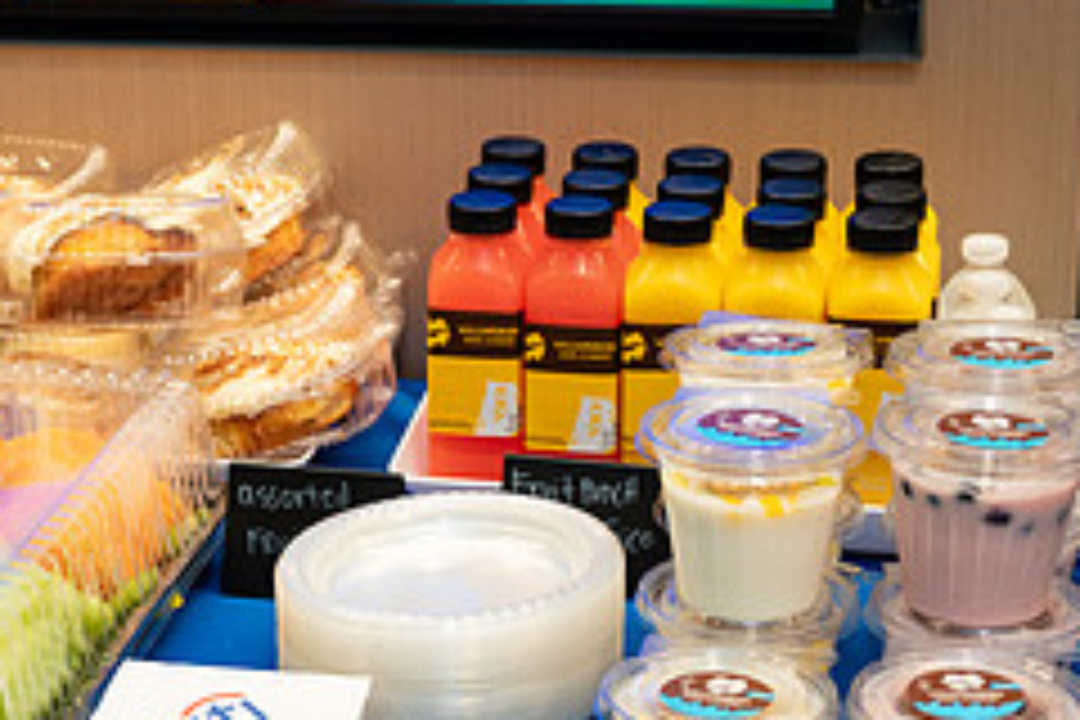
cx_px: 251
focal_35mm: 92
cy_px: 409
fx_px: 2760
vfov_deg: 14.9
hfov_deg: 21.9
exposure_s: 1/200
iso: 400
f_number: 3.2
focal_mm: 36
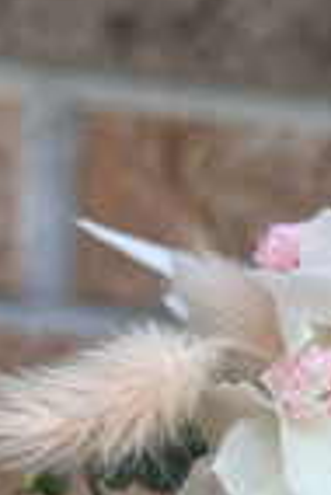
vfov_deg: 16.5
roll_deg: -6.7
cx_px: 690
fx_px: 1678
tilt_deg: -18.9
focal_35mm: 122
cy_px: 446
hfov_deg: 10.3
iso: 50
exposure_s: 1/528
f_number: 1.5
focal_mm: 5.7
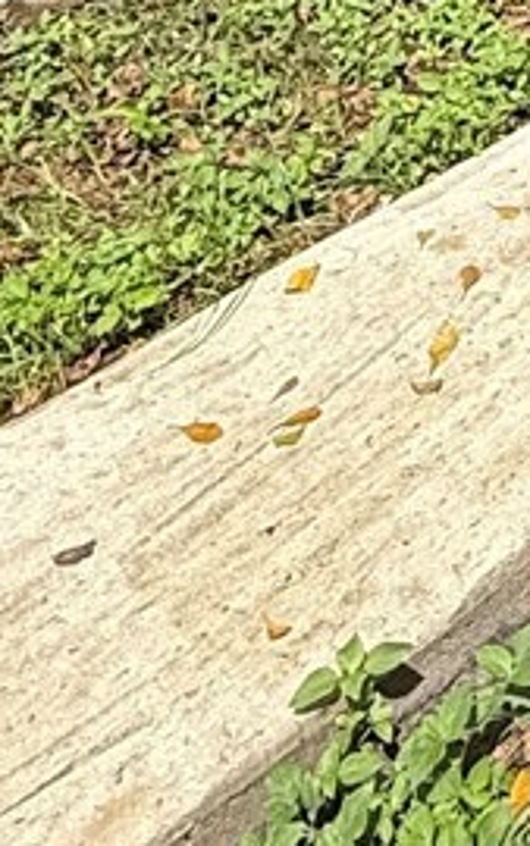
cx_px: 947
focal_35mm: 88
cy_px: -774
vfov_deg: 17.7
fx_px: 2032
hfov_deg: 13.4
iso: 64
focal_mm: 2.22
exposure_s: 1/1087
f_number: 2.2
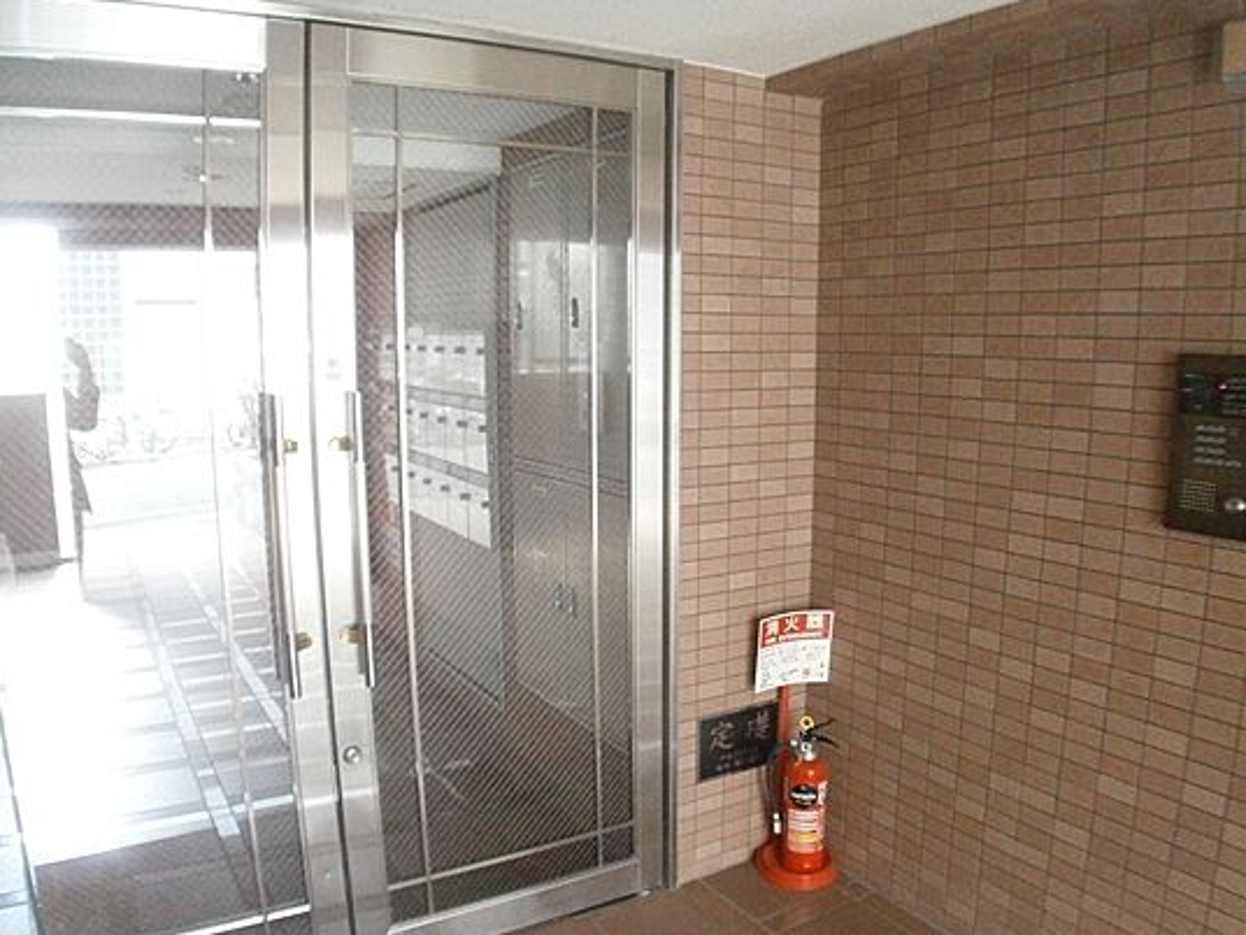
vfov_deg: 33.5
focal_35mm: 43
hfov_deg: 43.8
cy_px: 535
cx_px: 590
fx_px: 1548
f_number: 3.1
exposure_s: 1/20
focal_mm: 6.4
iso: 800
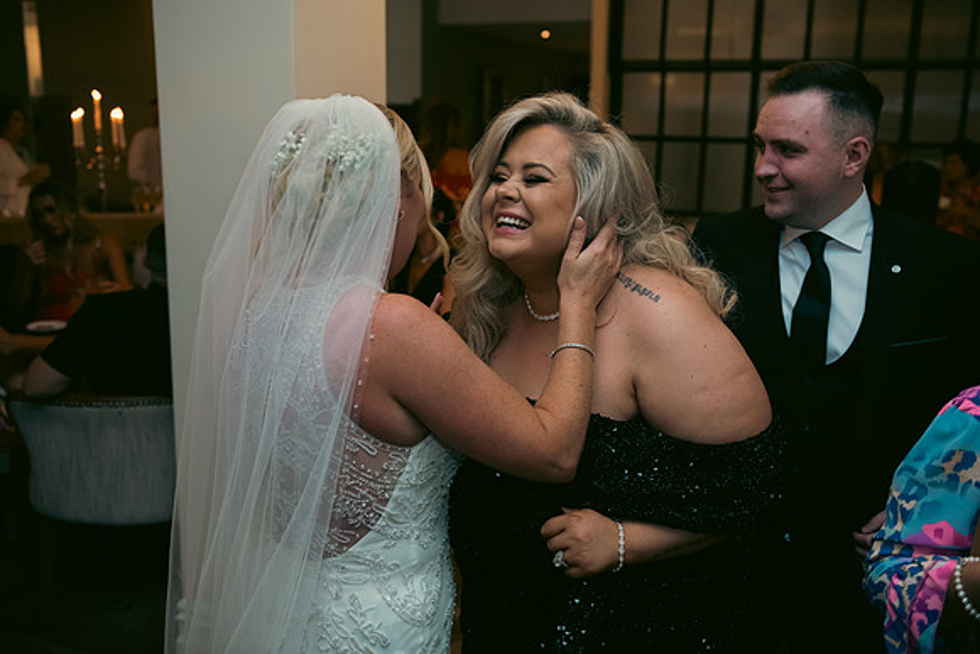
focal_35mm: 36
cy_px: 327
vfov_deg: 36.9
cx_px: 490
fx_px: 980
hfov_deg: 53.1
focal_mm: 36
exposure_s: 1/160
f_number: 3.5
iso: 800
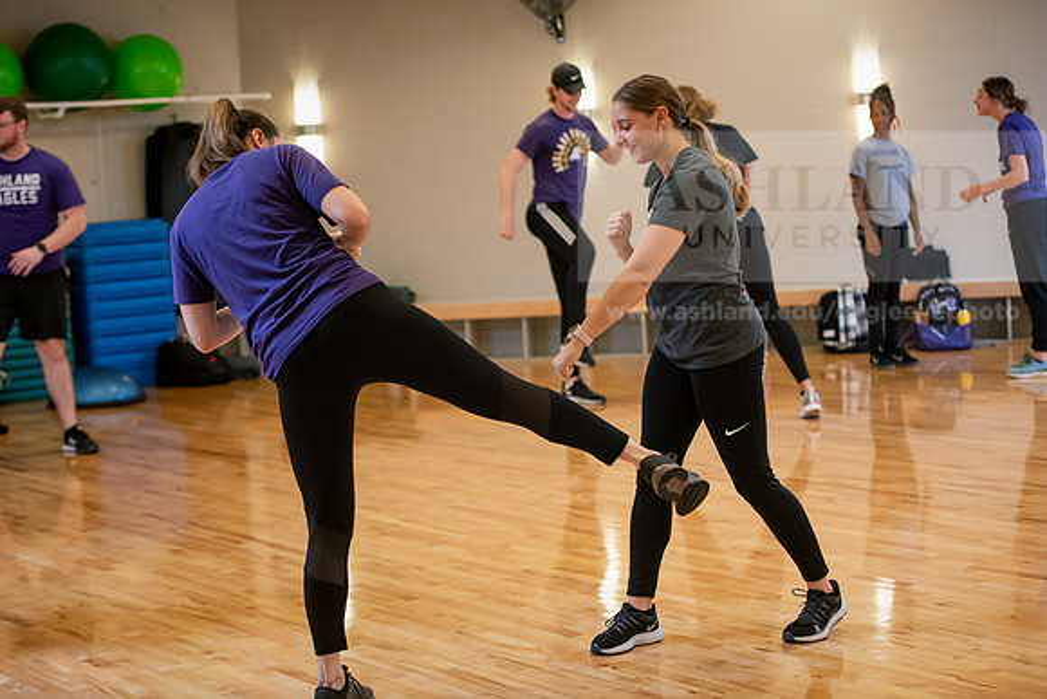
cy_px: 350
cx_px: 524
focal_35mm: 70
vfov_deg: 19.5
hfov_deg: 28.8
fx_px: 2036
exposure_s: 1/200
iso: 1000
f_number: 3.2
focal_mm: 70
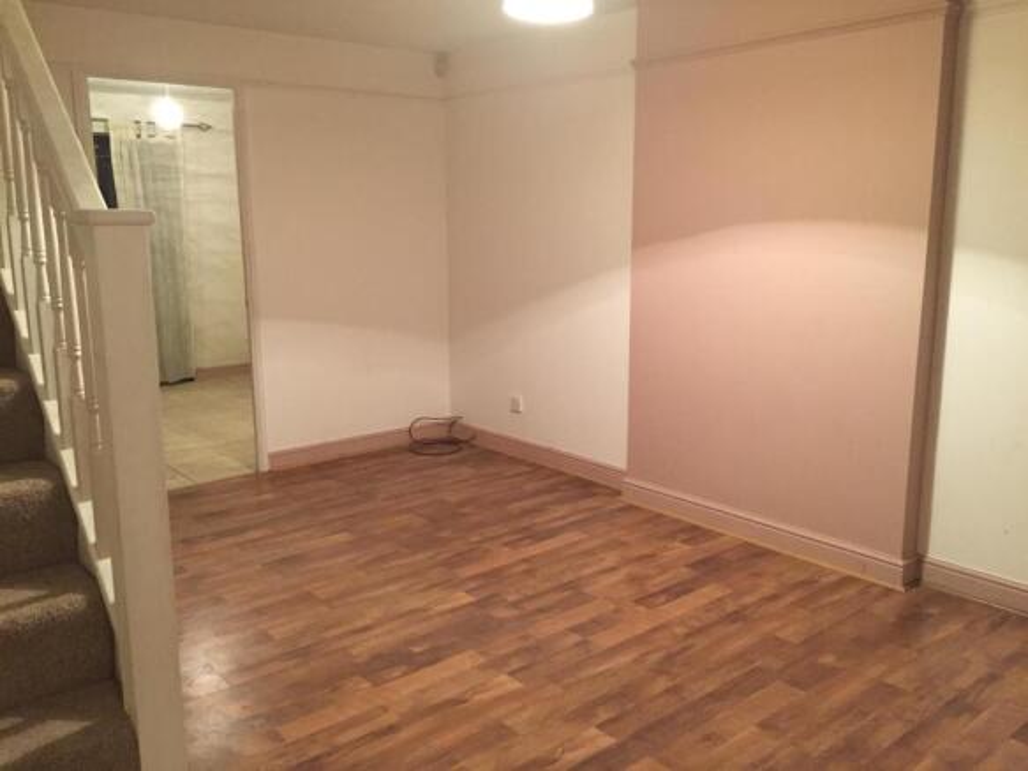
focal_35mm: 29
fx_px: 861
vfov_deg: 48.2
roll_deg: +0.6
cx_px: 514
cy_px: 386
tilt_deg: -10.5
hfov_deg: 61.7
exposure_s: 1/17
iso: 250
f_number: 2.2
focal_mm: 4.15
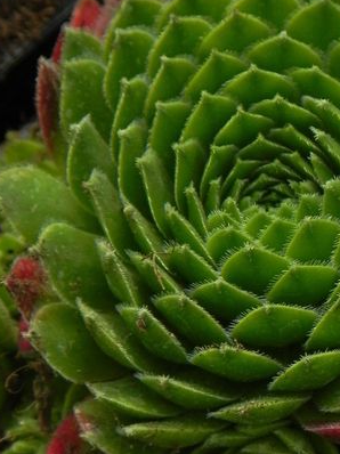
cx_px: 272
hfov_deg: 1.5
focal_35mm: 968
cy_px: 237
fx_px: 12691
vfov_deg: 2.0
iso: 160
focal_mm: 85.6
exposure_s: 1/320
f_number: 5.6
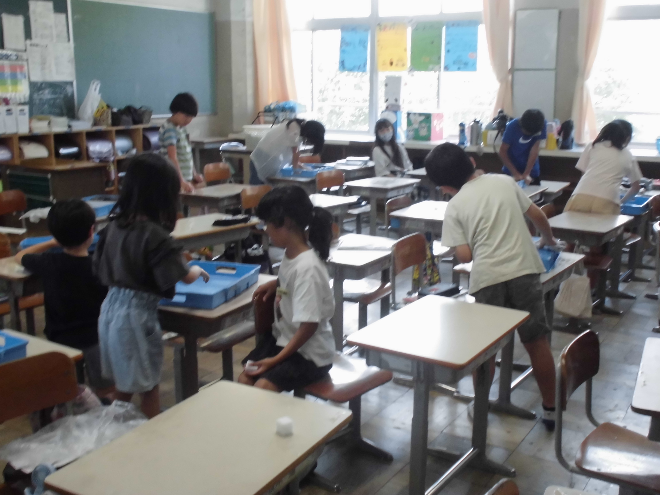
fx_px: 725
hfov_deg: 49.0
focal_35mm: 38
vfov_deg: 37.7
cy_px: 248
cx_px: 330
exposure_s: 1/50
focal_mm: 6.9
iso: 400
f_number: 4.2
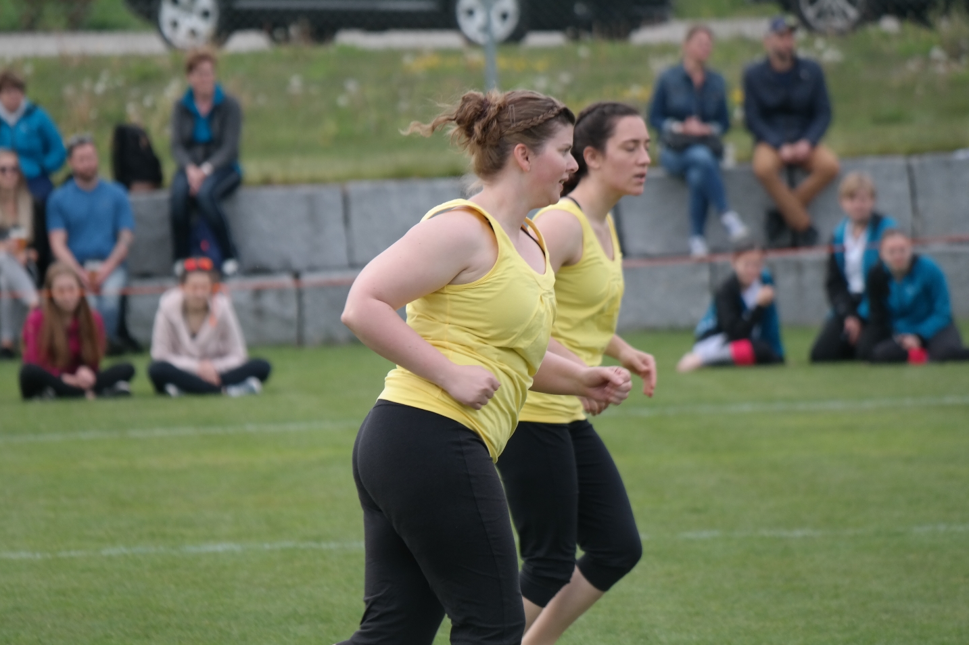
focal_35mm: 344
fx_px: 9255
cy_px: 352
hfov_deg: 6.0
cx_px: 438
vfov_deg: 4.0
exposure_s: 1/320
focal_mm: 200
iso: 200
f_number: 5.6
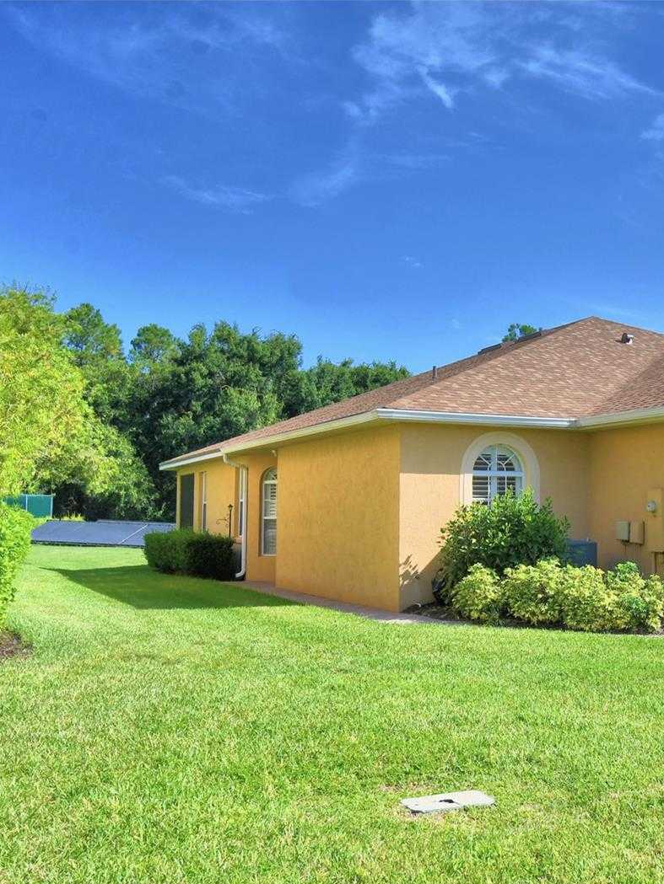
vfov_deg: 42.9
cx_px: 634
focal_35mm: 44
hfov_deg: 30.9
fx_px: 1125
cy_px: 448
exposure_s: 1/320
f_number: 9
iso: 100
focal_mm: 20
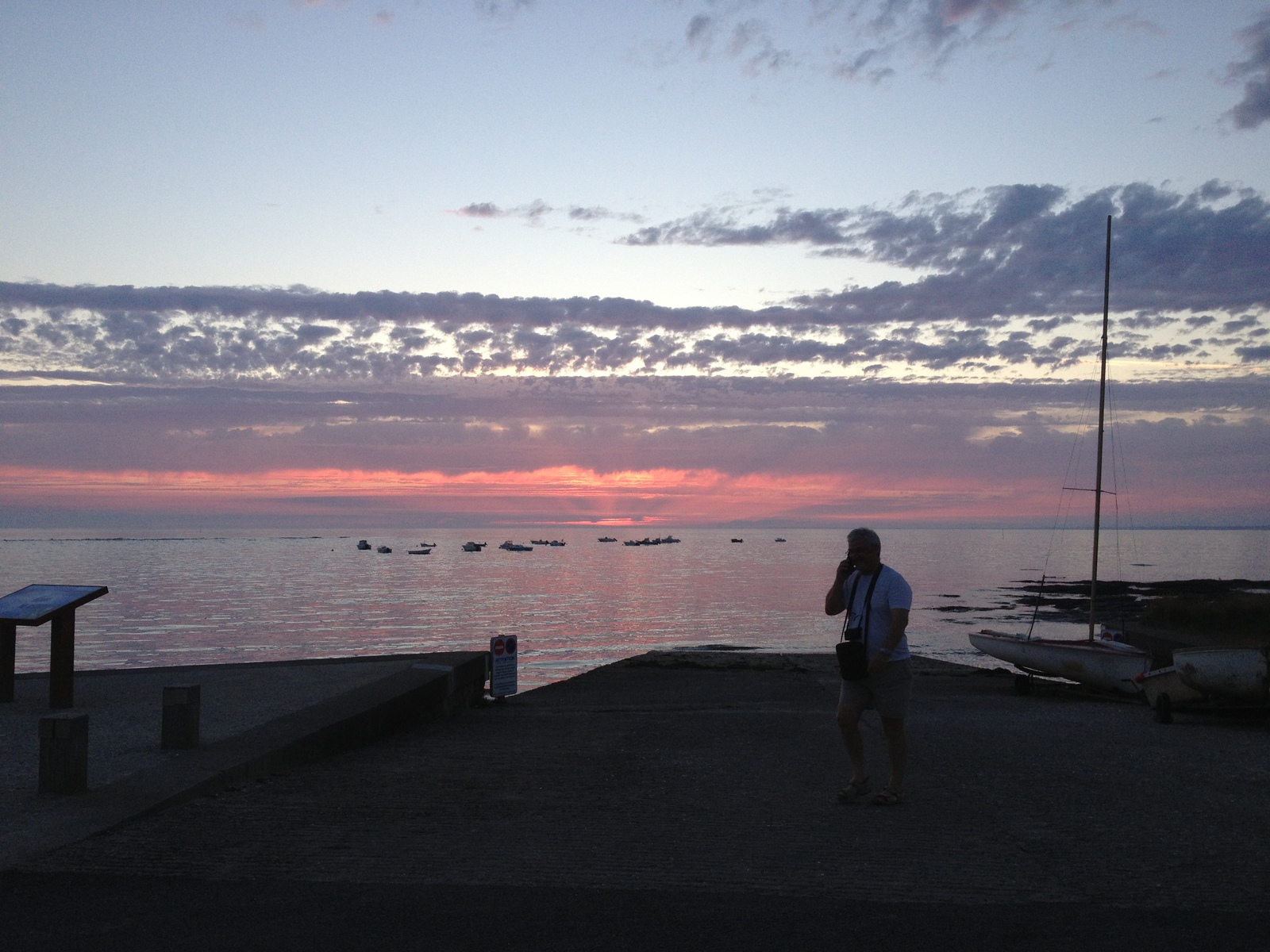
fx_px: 1284
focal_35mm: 35
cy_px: 476
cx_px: 635
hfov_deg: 52.6
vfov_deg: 40.7
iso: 64
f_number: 2.4
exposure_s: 1/120
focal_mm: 4.28
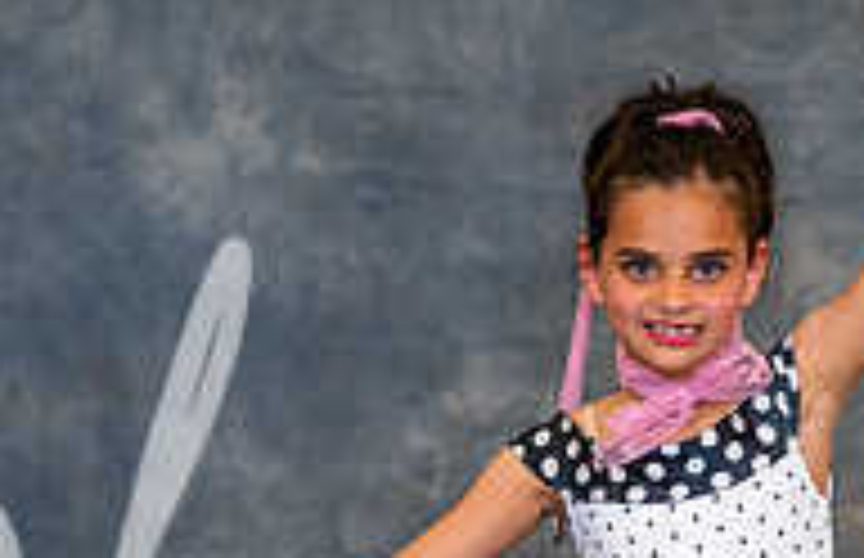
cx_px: 522
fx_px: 6941
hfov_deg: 7.1
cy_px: 517
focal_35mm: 292
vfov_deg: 4.6
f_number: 1.4
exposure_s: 1/200
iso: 250
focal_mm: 85
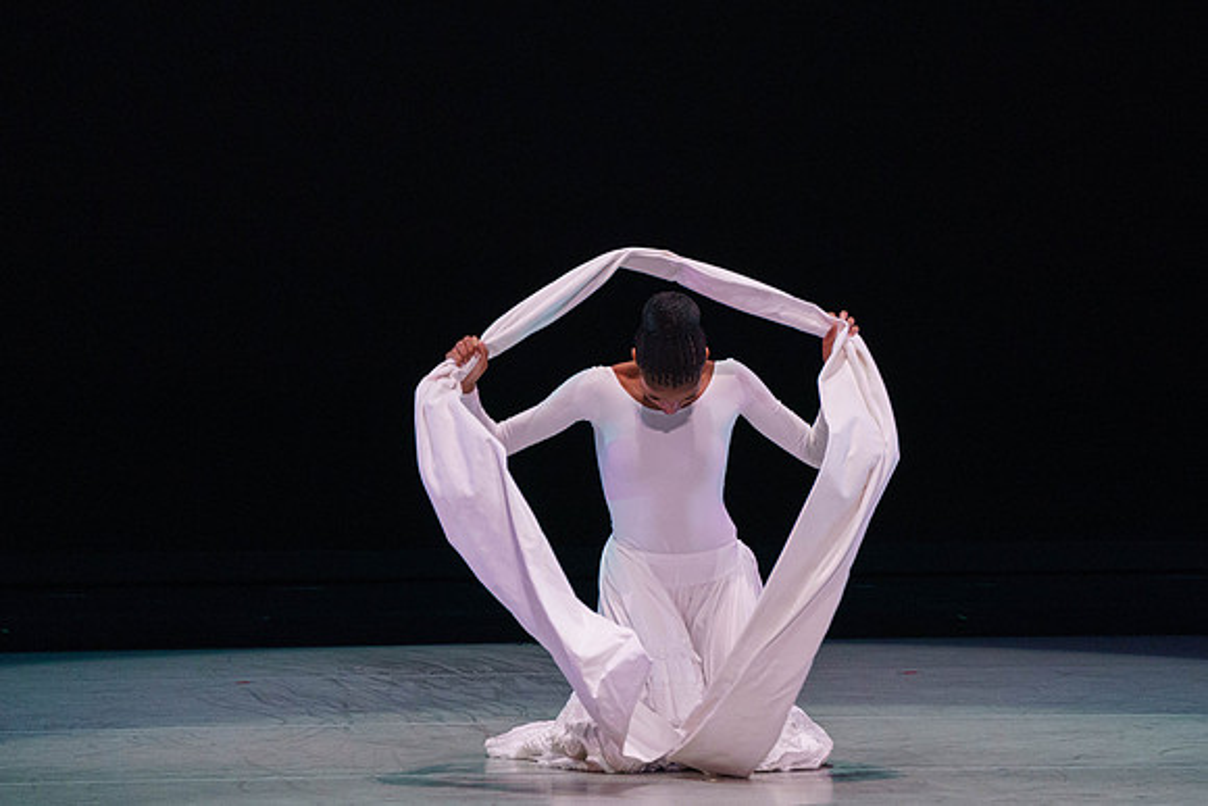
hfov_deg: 4.1
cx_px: 725
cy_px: 394
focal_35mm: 501
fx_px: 16815
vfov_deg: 2.7
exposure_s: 1/400
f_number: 6.3
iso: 5000
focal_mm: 400
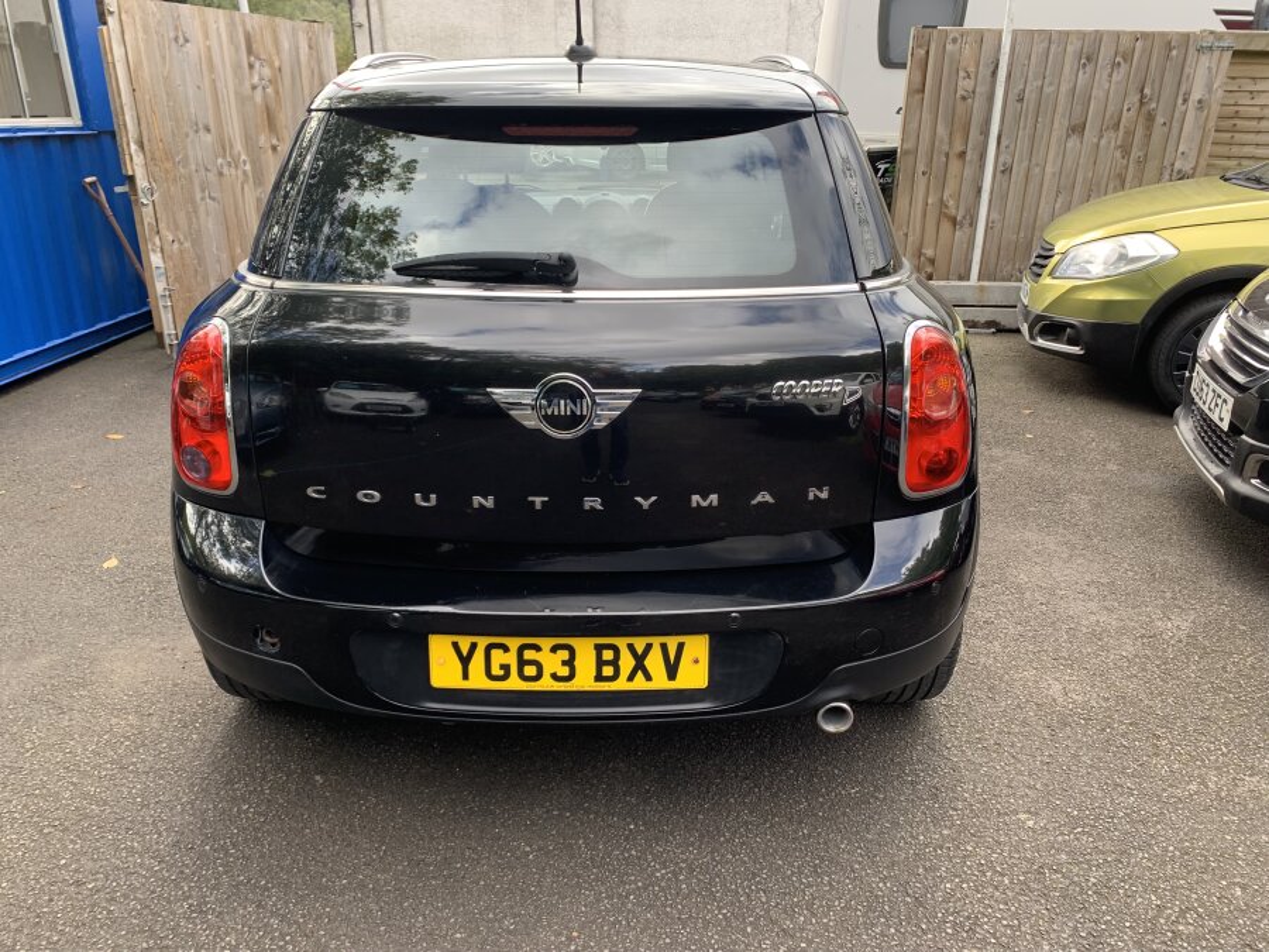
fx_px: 953
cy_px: 476
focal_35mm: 26
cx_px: 634
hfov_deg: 67.3
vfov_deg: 53.1
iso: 25
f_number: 1.8
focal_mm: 4.25
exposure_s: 1/122
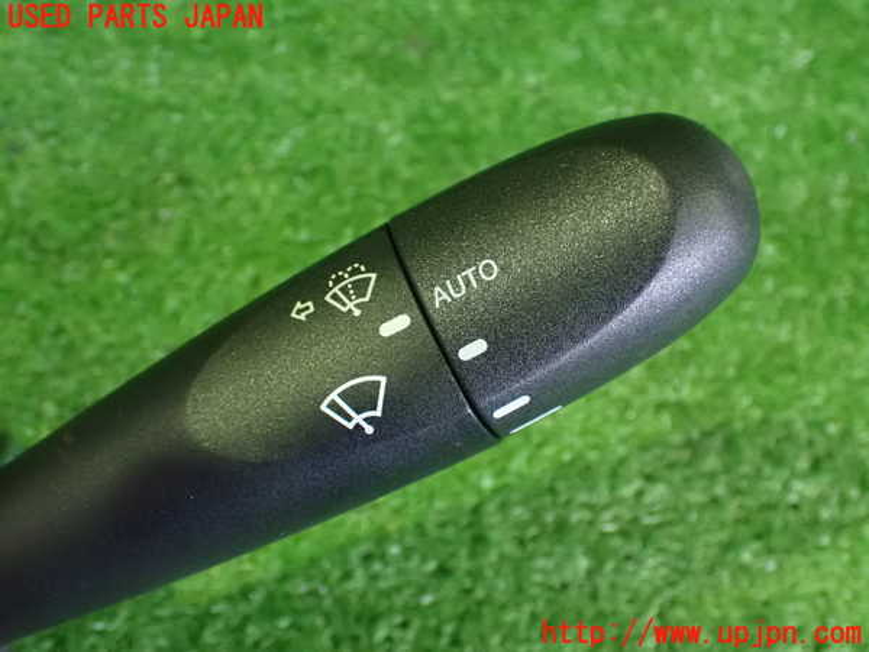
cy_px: 326
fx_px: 1029
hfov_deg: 45.8
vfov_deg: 35.1
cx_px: 434
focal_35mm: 41
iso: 1600
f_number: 2.8
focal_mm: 7.31
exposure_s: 1/30
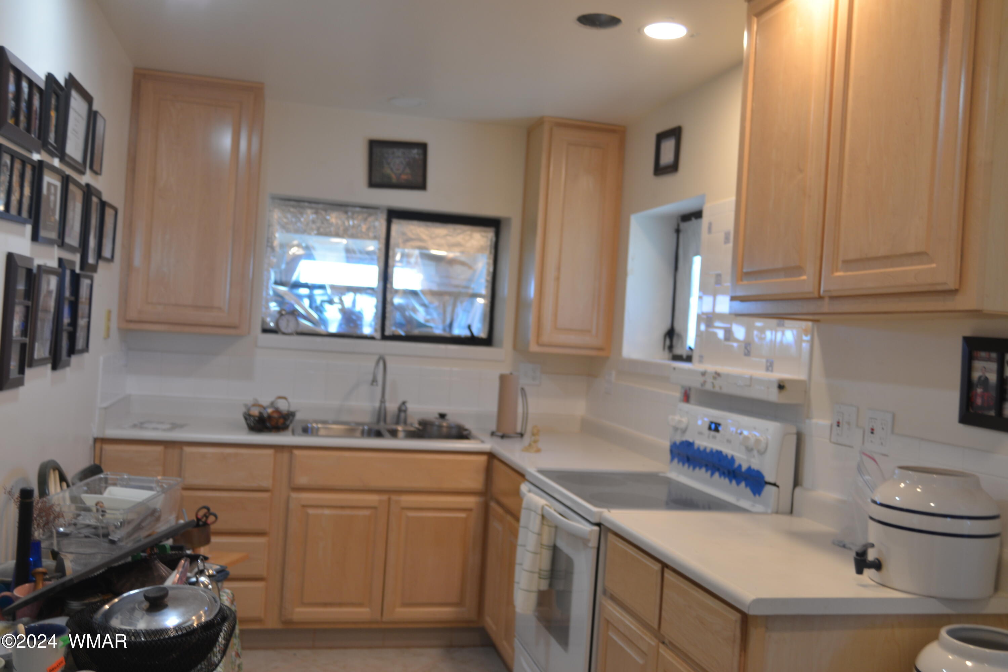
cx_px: 504
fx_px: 896
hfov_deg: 58.7
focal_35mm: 32
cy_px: 336
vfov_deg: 41.1
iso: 400
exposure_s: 1/60
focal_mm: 32
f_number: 4
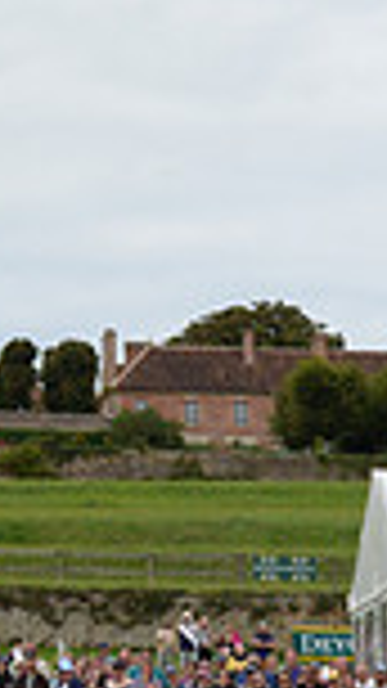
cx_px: -850
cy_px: 180
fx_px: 3632
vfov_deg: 10.8
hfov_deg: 5.6
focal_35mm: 199
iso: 1250
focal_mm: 50
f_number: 9
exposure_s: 1/3200
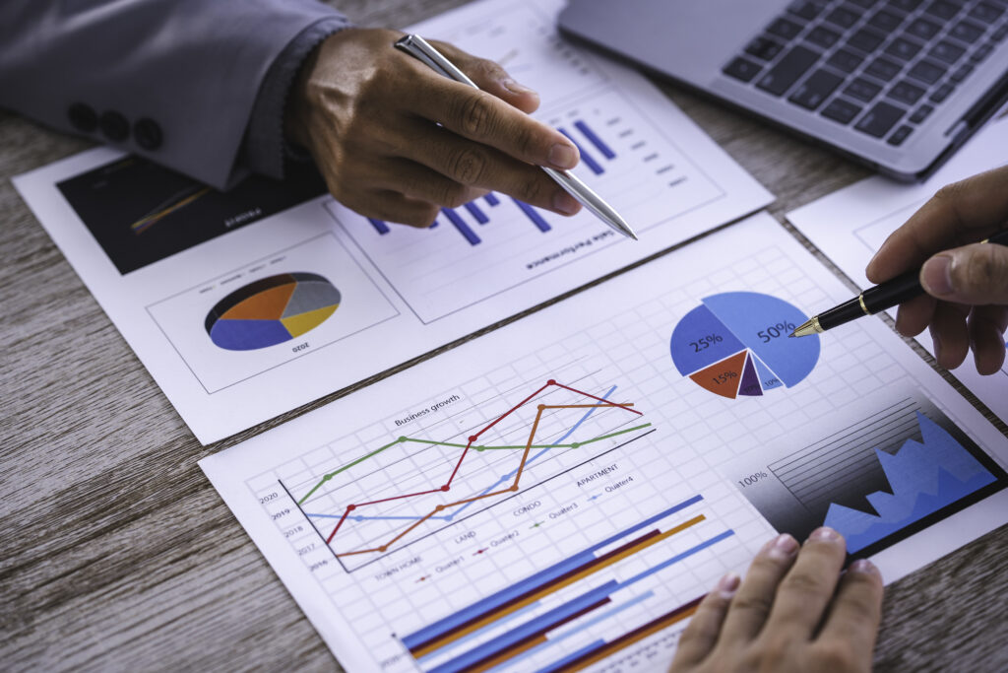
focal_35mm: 85
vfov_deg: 16.1
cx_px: 504
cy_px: 336
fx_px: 2380
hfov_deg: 23.9
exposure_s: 1/160
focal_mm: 85
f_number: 2.8
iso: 100
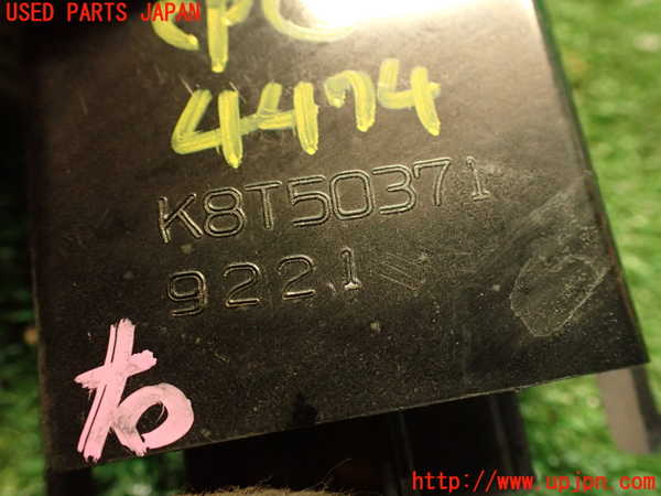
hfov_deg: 56.8
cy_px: 248
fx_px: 611
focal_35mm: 32
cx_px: 330
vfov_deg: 44.2
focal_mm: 5.79
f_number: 2.4
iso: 640
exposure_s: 1/30
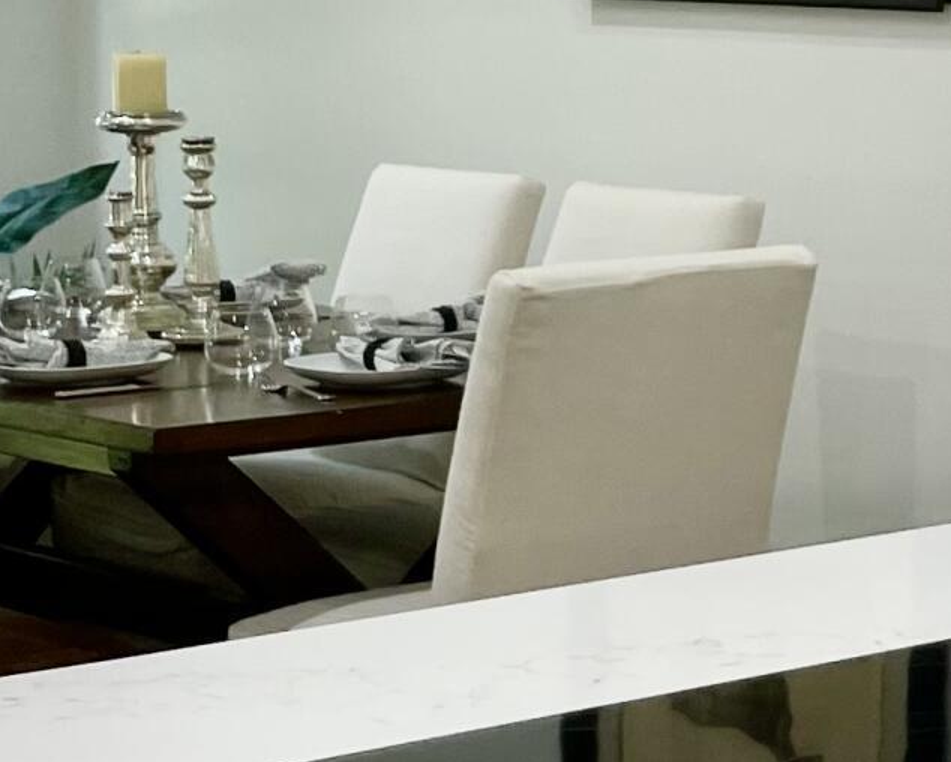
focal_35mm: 120
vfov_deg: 12.8
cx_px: 1470
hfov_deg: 14.8
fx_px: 3380
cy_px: 104
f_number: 1.6
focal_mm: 4.2
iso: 100
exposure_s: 1/120
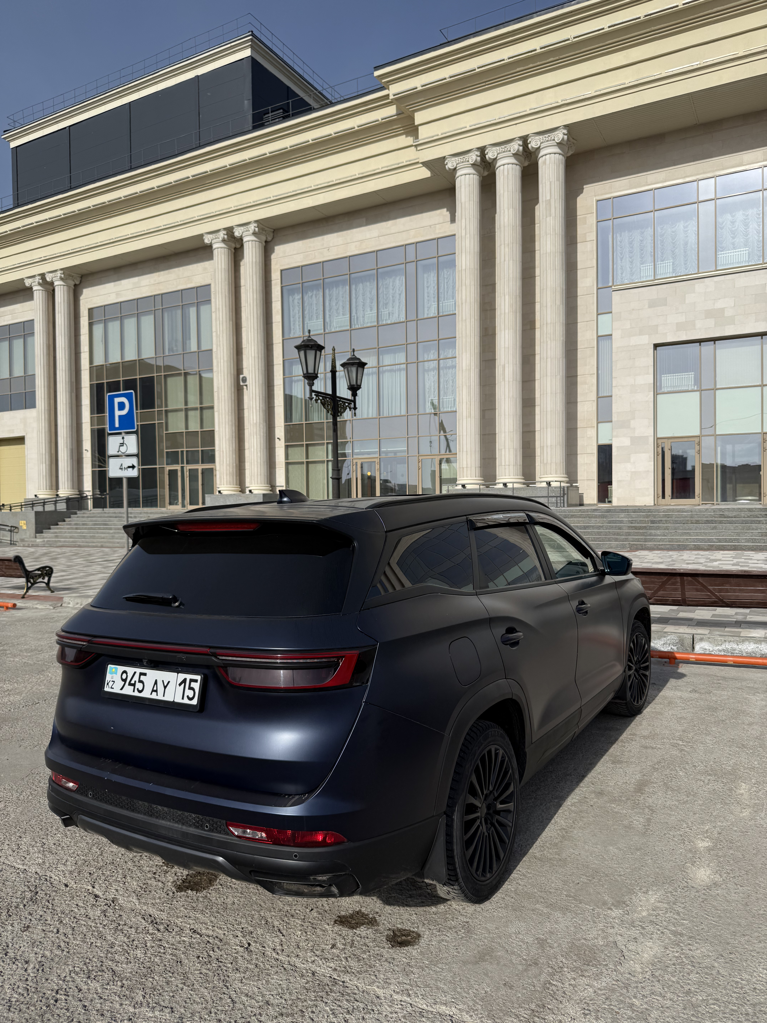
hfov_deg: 56.8
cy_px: 512
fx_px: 709
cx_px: 384
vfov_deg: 71.6
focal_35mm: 24
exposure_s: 1/8130
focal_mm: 6.76
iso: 80
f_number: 1.78
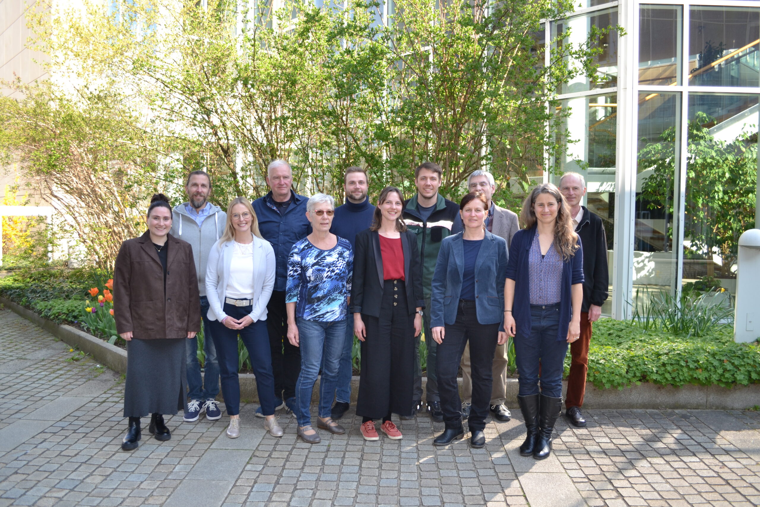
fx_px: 633
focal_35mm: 30
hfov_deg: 61.9
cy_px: 254
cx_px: 380
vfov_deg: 43.6
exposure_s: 1/125
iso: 110
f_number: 4
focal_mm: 20
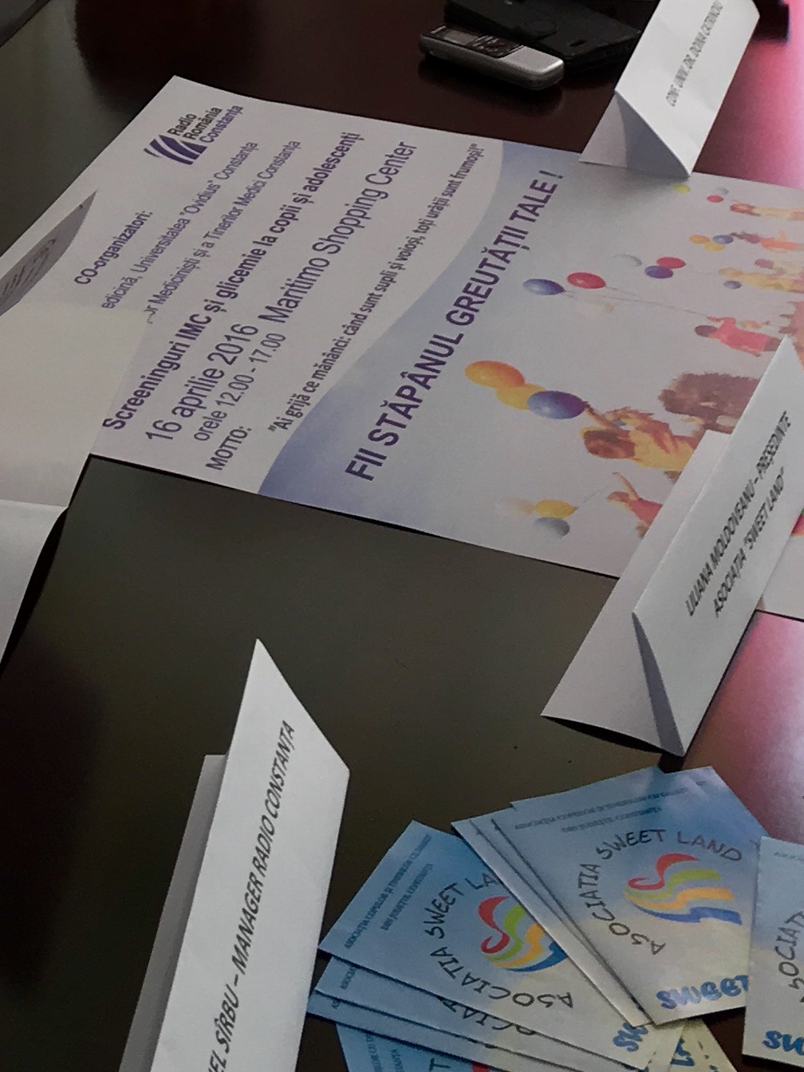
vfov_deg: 20.7
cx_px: -32
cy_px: -283
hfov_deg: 16.6
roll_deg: +1.4
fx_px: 2694
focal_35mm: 87
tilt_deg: -16.2
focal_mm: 4.15
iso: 25
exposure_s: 1/50
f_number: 2.2
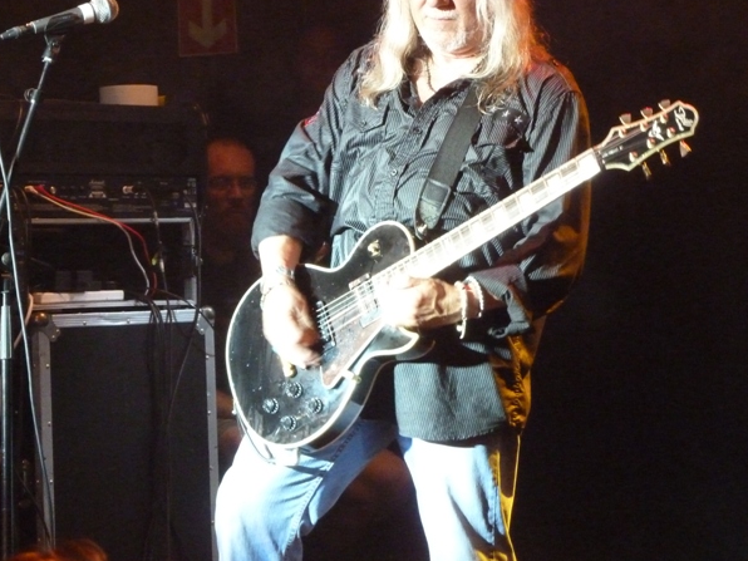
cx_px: 425
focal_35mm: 134
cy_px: 212
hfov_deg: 14.7
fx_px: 2896
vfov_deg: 11.1
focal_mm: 17
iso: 800
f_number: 4.3
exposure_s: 1/30
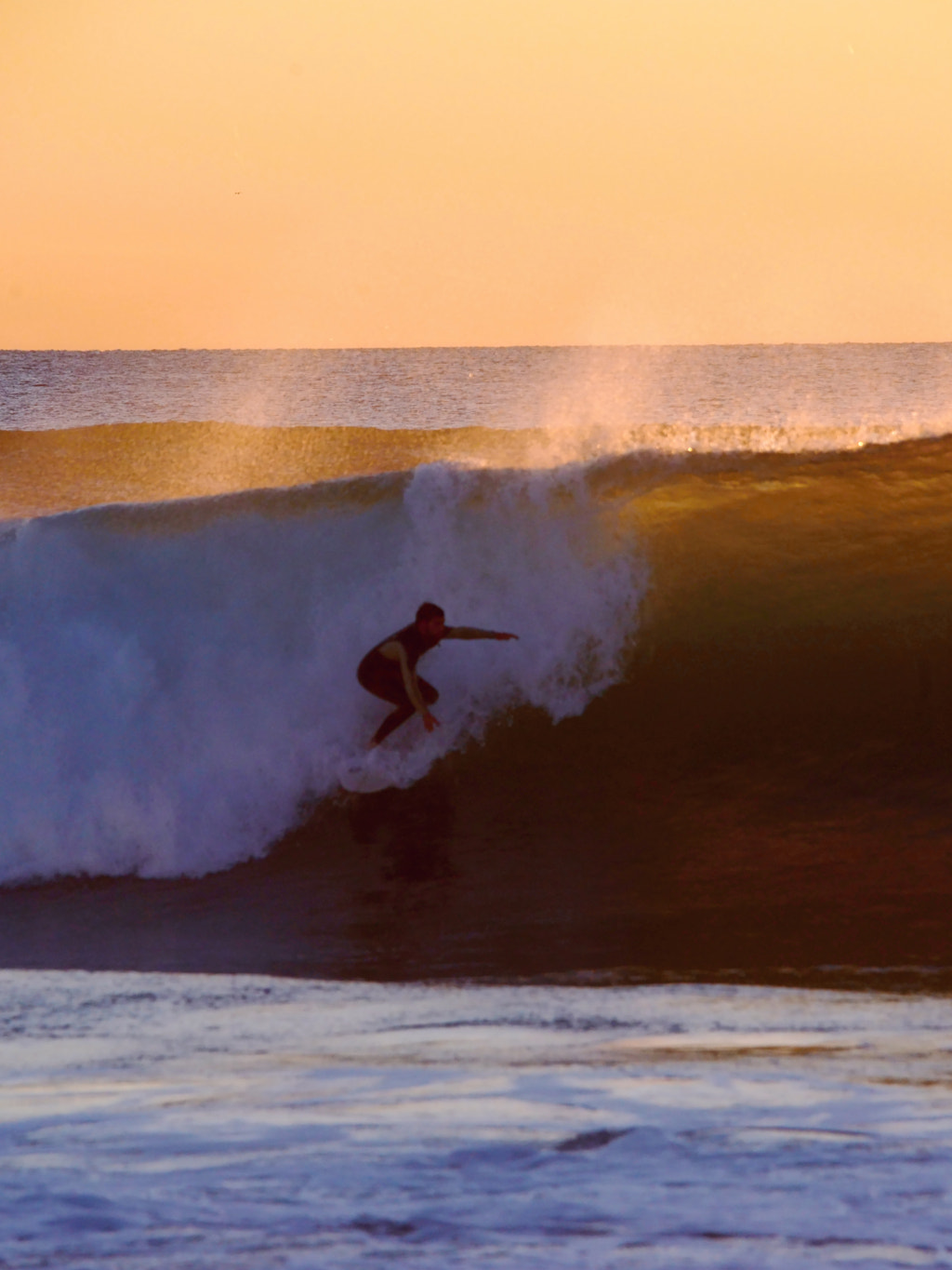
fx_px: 15875
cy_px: 635
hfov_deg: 3.4
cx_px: 543
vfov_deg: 4.6
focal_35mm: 433
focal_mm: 300
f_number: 11
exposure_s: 1/1000
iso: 250
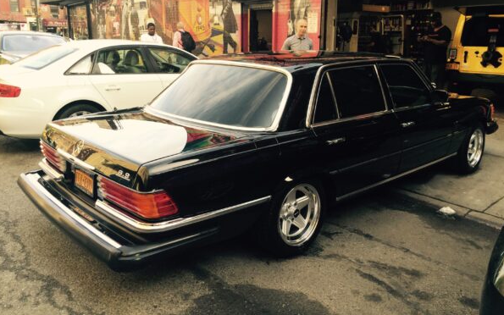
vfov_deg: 40.4
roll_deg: +0.0
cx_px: 252
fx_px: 426
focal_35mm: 31
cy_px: 127
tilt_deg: -8.9
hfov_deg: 61.2
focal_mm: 4.15
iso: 32
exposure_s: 1/120
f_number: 2.2
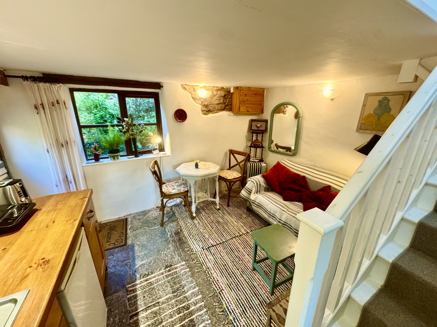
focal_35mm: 14
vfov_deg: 85.7
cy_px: 164
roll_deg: -1.0
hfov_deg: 102.1
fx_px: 177
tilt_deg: -17.7
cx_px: 218
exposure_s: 1/50
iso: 160
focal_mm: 2.22
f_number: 2.2
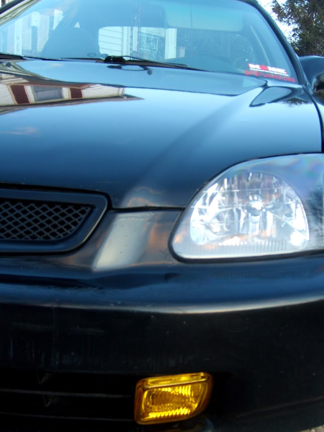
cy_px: 224
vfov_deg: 44.8
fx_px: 524
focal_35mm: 42
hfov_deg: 34.3
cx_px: 189
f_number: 2.8
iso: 63
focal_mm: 5.8
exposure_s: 1/30
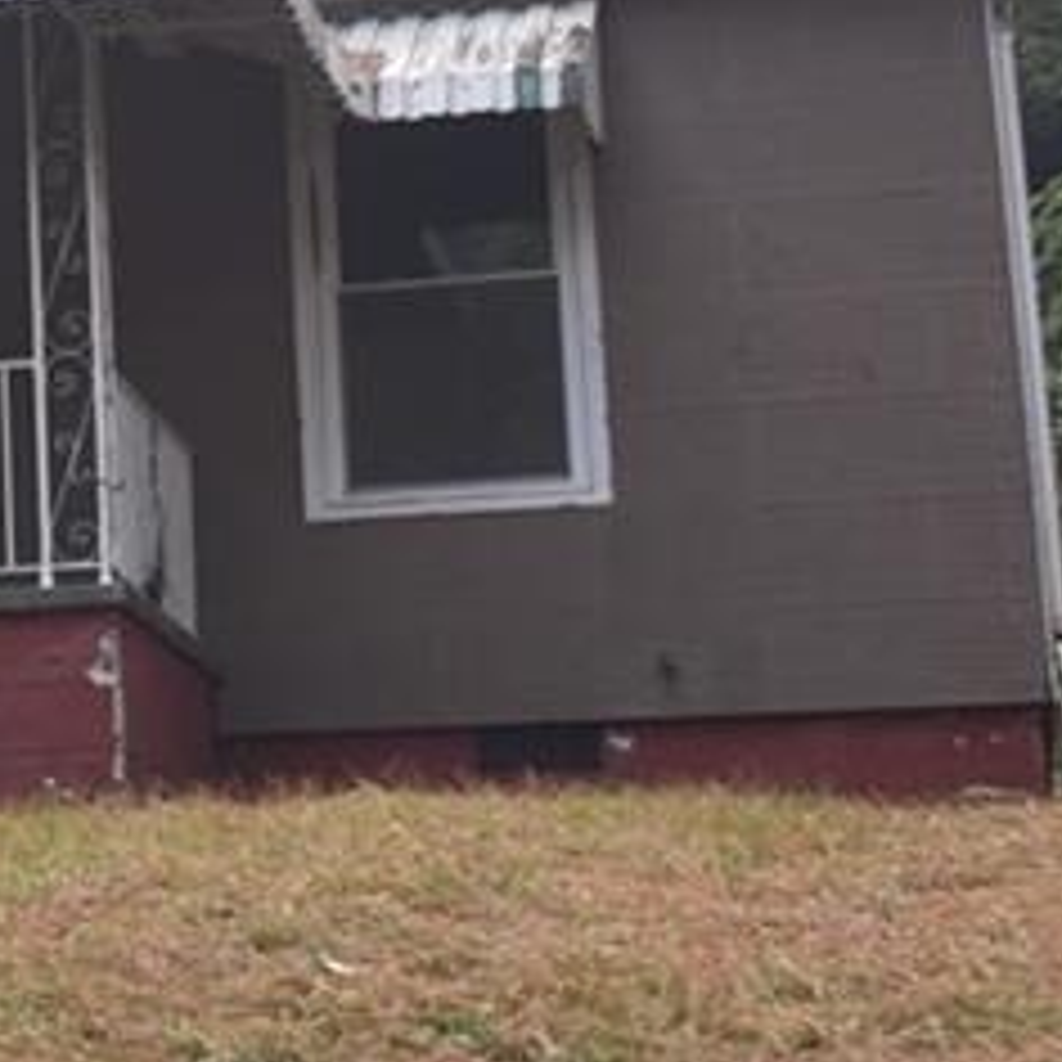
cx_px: -558
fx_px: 4478
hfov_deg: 12.8
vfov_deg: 13.5
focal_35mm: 129
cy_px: 227
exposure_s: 1/500
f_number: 11
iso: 800
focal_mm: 35
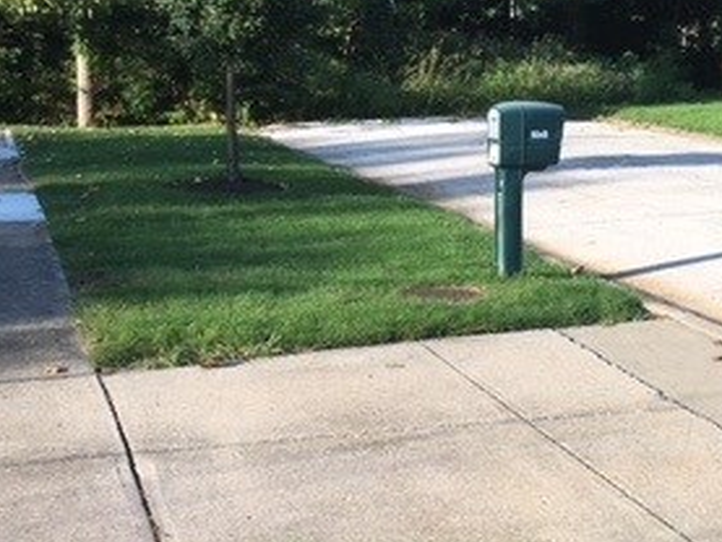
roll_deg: +0.3
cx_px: 537
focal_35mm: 67
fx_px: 1398
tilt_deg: -6.4
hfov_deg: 28.6
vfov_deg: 21.7
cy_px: 128
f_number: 2.2
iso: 25
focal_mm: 4.15
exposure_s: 1/761
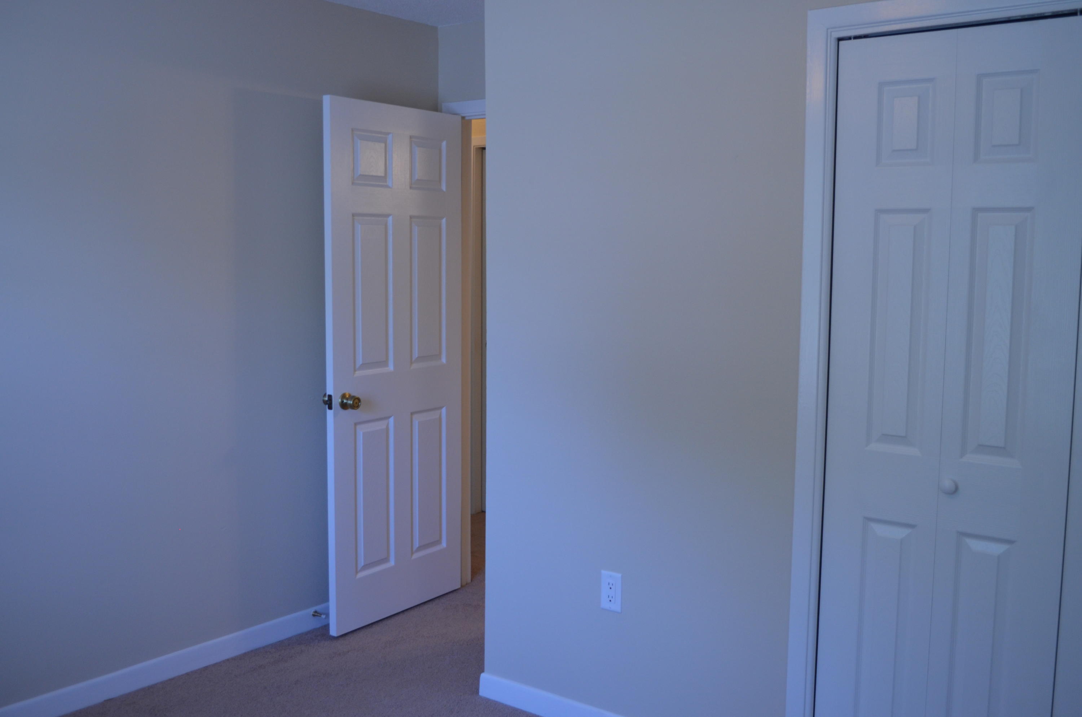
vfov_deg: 36.7
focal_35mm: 36
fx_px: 1080
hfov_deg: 53.2
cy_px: 358
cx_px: 541
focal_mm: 24
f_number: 4
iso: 450
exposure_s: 1/60
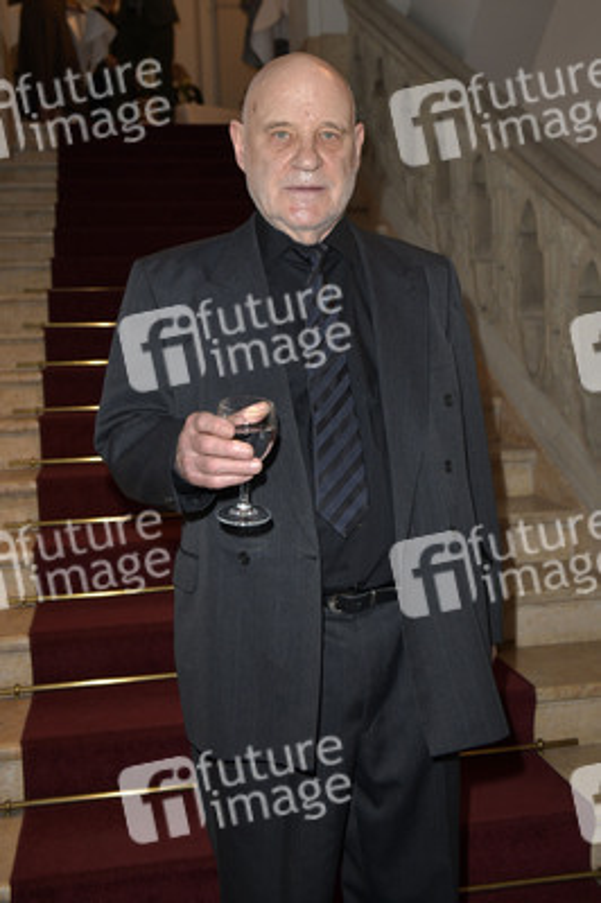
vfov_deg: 48.5
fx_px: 1003
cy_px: 452
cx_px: 300
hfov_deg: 33.3
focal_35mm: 40
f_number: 5.6
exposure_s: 1/200
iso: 1250
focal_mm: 40
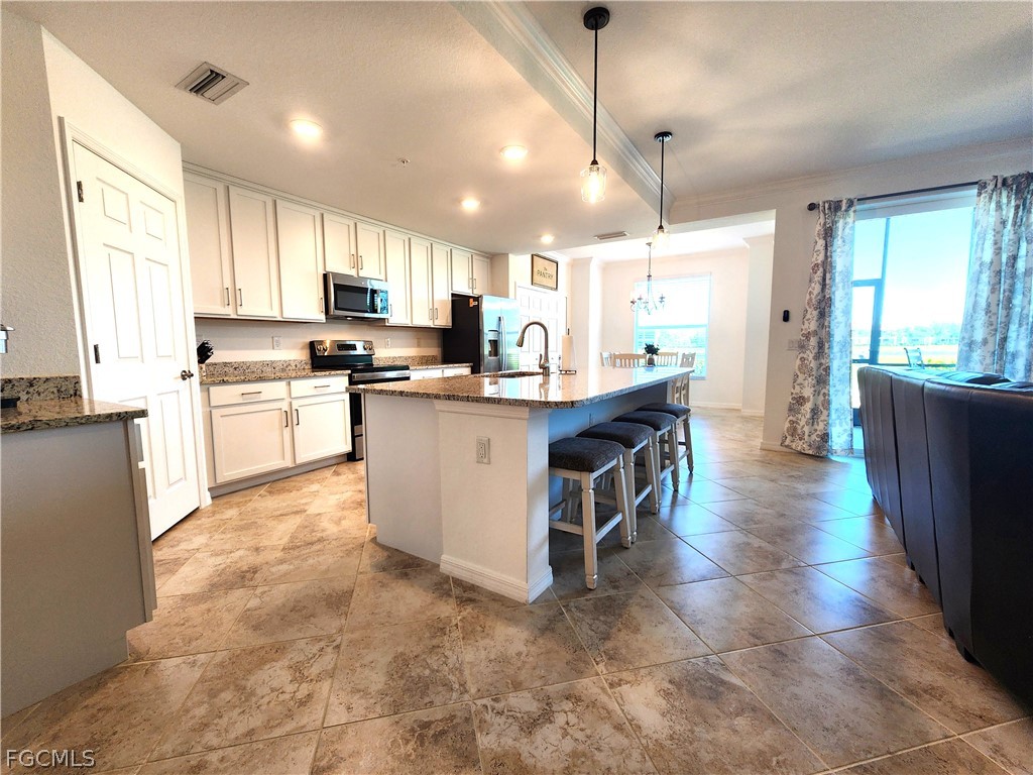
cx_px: 516
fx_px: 388
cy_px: 388
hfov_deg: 106.2
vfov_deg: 89.9
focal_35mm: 13
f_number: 2.2
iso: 100
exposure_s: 1/60
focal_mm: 2.2
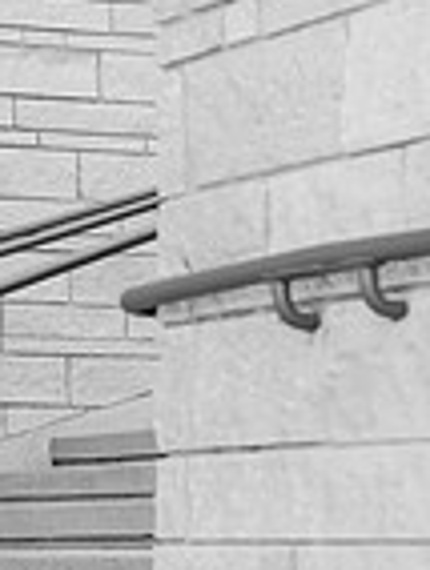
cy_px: 277
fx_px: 2510
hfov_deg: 9.6
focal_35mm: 152
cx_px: -147
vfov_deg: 13.0
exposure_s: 1/400
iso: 100
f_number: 4
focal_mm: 50
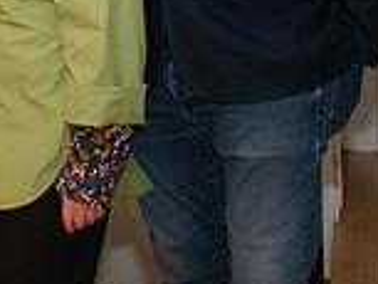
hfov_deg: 13.1
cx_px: -277
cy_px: -130
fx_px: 1497
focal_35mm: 137
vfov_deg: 10.5
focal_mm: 25
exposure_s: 1/125
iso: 5000
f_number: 11
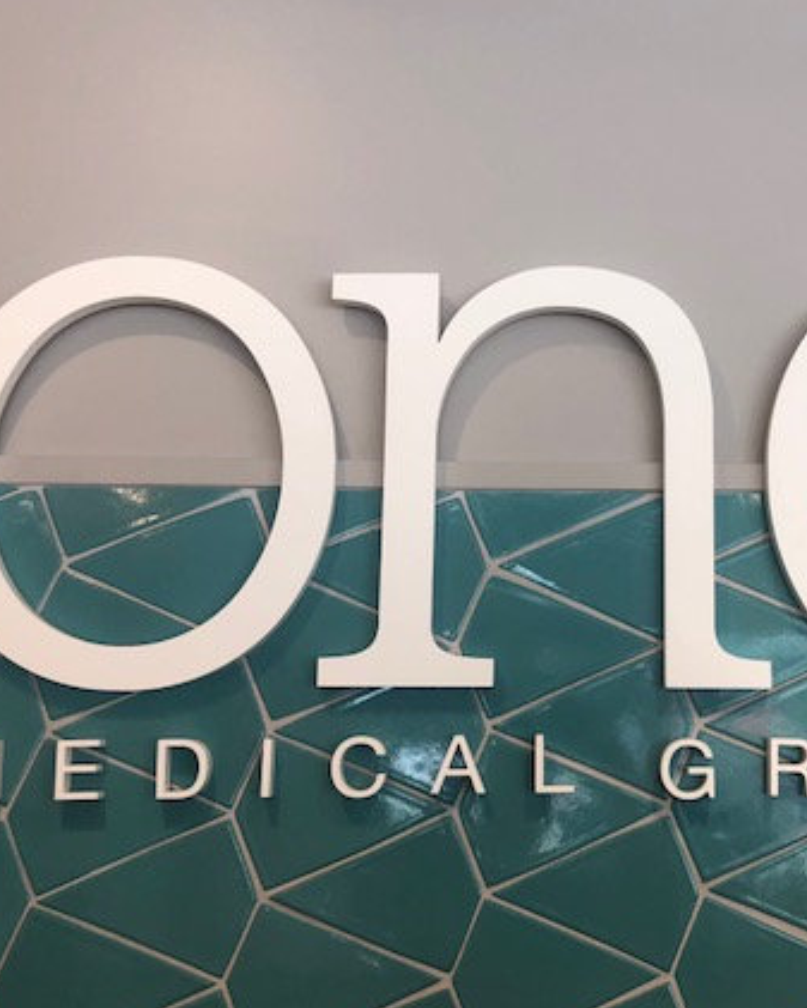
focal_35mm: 43
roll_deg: -0.5
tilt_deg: +9.0
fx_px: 1283
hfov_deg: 34.2
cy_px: 529
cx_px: 596
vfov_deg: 42.9
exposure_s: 1/120
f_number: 1.8
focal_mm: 3.99
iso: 50
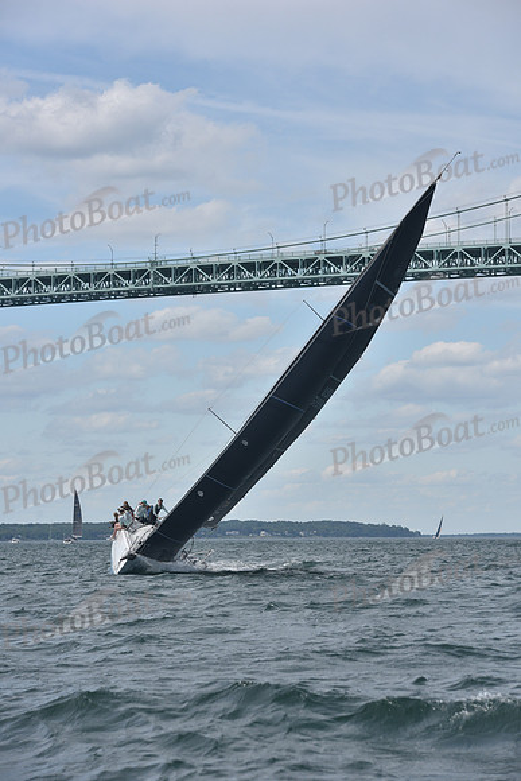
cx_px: 260
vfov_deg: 17.6
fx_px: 2516
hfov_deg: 11.8
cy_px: 390
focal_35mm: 116
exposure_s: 1/800
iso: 320
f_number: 8
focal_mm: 116
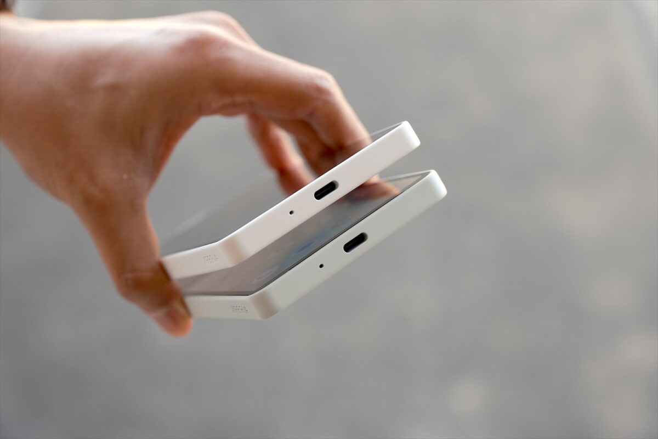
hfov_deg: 28.1
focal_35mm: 72
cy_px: 220
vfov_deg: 18.9
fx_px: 1316
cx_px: 329
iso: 250
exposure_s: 1/125
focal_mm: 48.2
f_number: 4
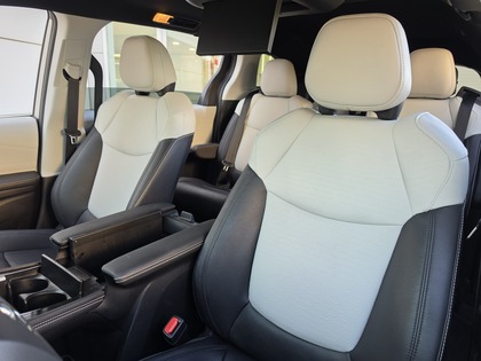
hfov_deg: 73.9
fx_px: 320
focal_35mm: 23
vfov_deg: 58.9
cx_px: 240
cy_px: 180
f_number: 1.4
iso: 40
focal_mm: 6.5
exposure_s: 1/180
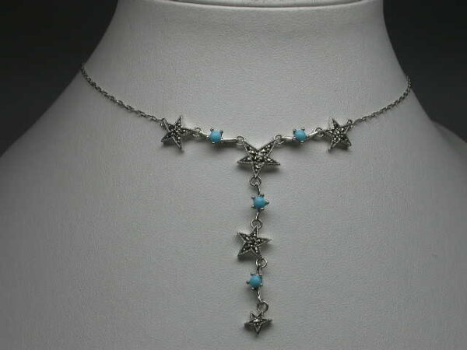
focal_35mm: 85
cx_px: 234
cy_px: 175
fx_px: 1147
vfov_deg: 17.4
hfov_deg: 23.0
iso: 100
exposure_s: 1/54.9
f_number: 9.3
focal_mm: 17.7
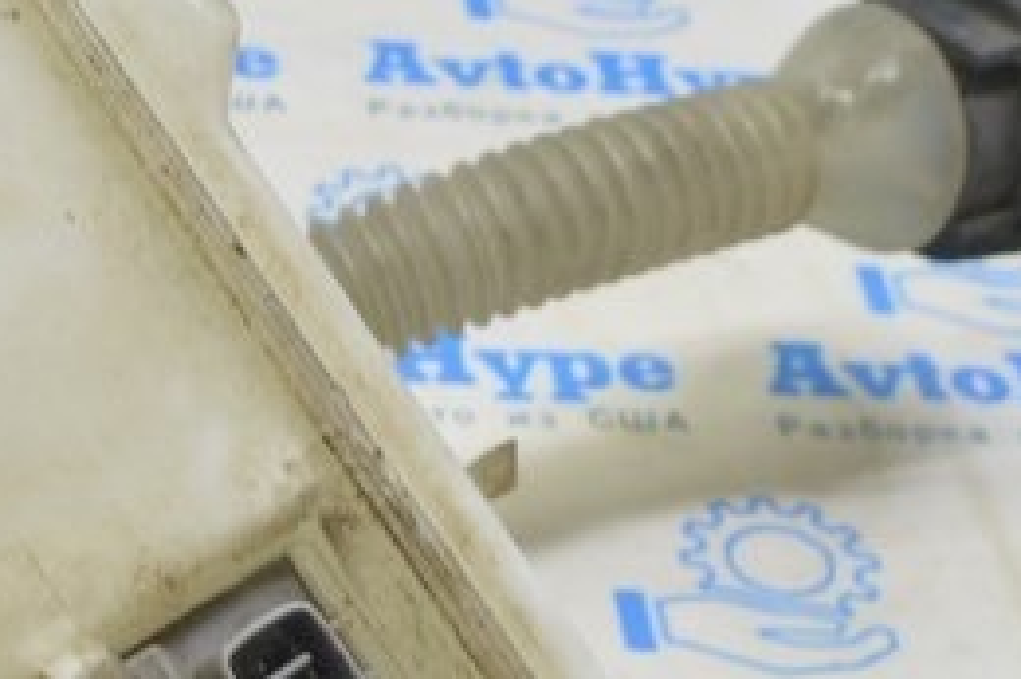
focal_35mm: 130
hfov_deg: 15.6
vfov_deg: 10.4
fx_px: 3684
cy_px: 705
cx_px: 102
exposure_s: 1/20
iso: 400
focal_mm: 22
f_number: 5.6
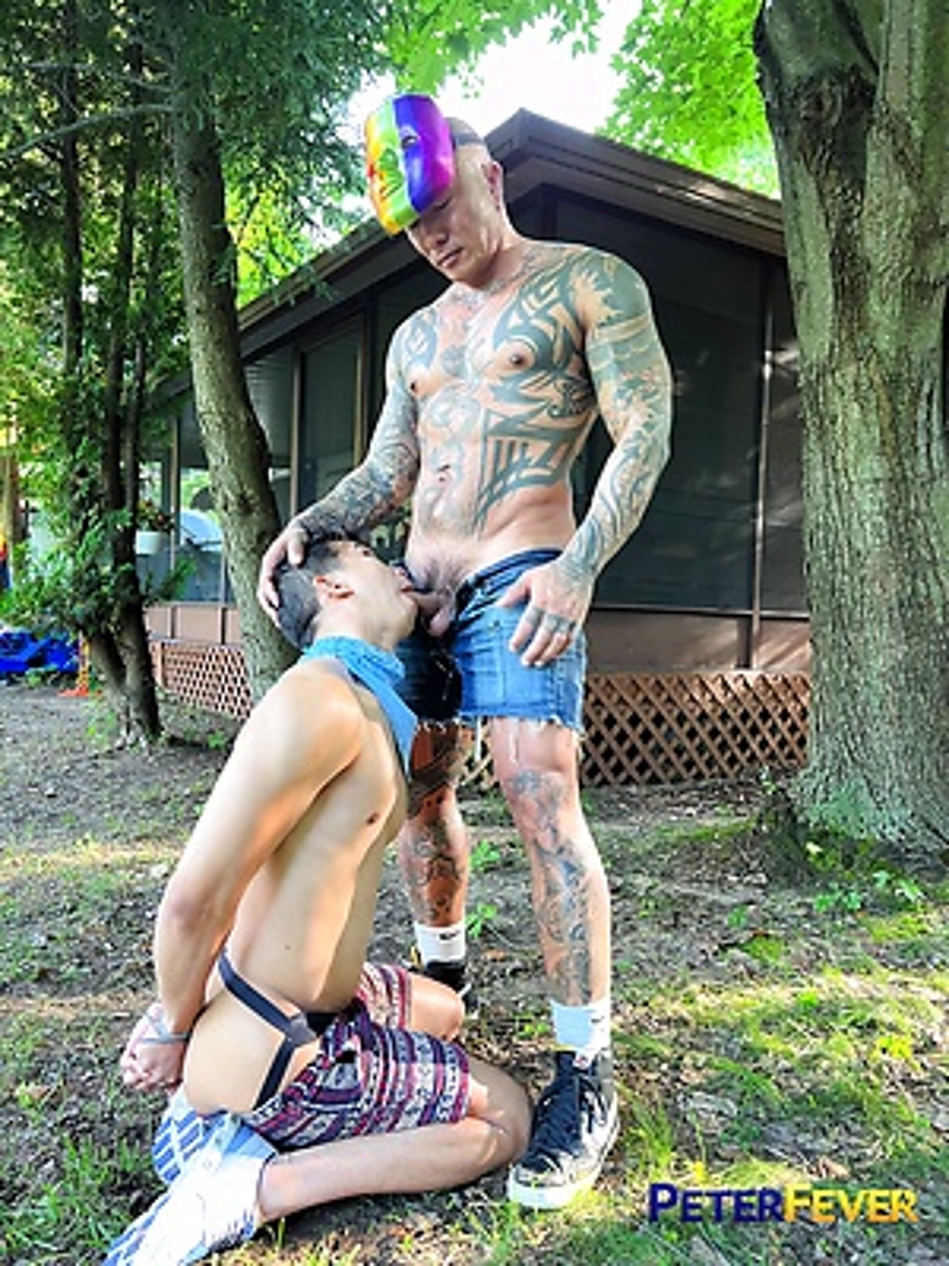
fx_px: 950
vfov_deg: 67.3
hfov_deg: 53.1
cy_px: 633
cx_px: 474
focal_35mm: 26
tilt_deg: -0.9
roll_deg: -0.9
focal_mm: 5.7
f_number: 1.5
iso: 125
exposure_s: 1/89
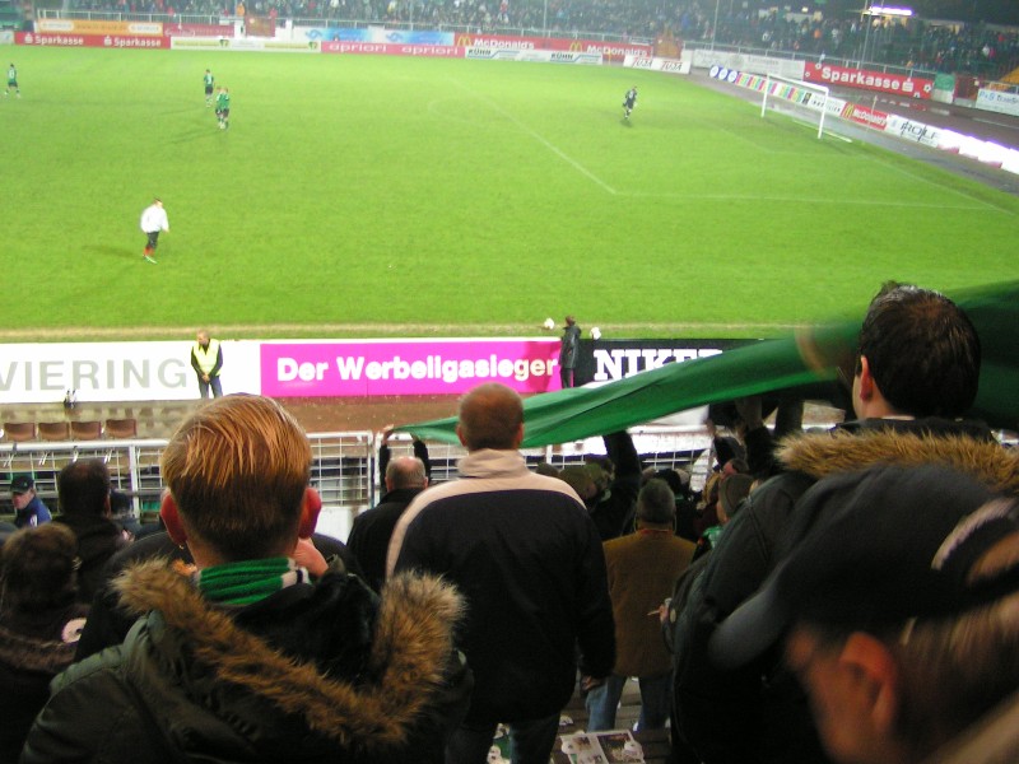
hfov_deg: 49.0
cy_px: 382
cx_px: 510
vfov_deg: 37.7
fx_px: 1119
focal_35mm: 38
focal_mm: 5.8
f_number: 2.8
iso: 200
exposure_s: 1/15
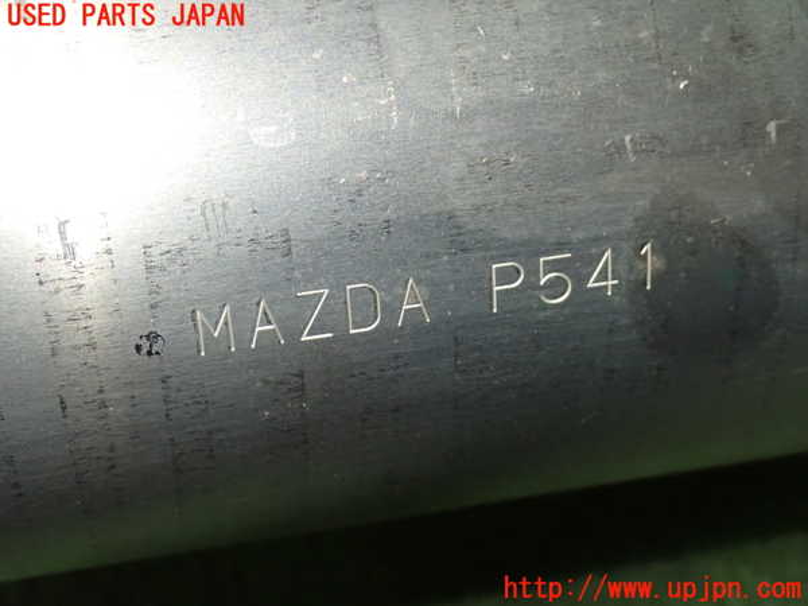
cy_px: 303
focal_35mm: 62
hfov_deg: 31.2
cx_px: 404
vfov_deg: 23.7
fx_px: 1447
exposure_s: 1/40
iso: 800
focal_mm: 11.09
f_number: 3.6
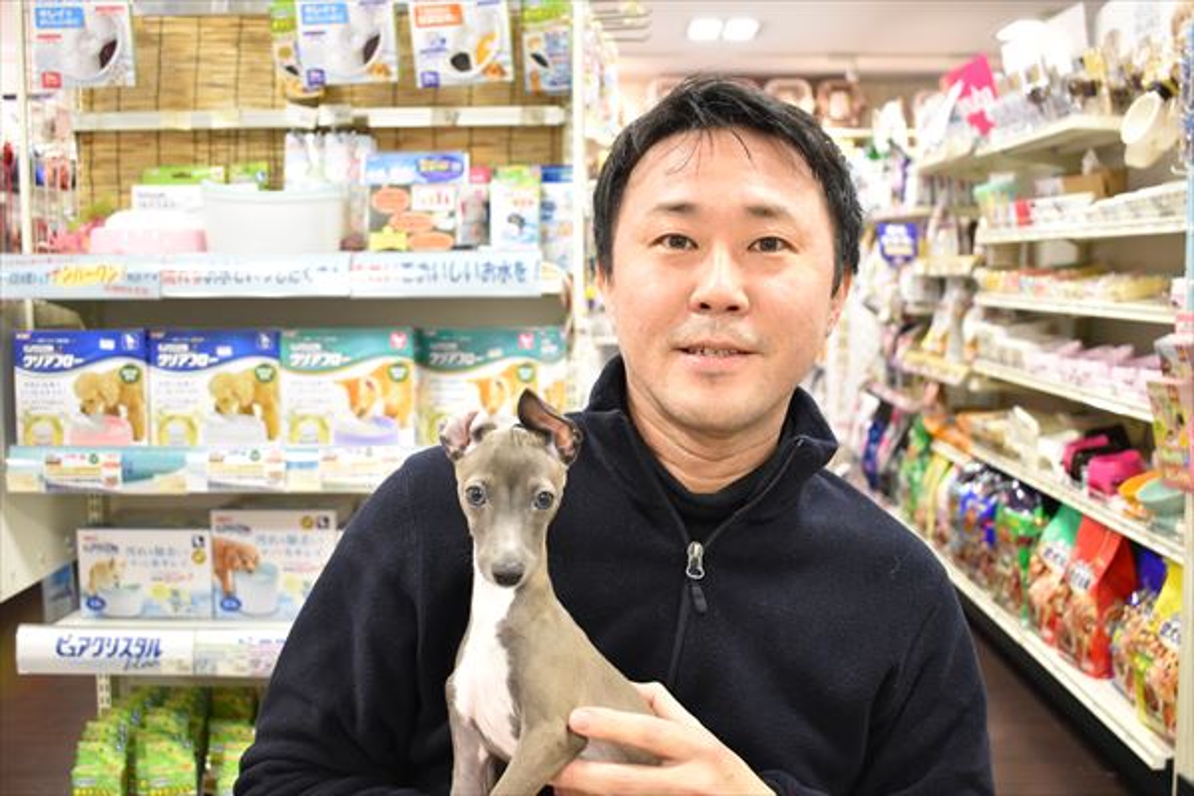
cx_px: 597
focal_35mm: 38
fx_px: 1244
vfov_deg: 35.5
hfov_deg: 51.3
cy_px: 398
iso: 1600
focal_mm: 25
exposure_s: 1/50
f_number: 4
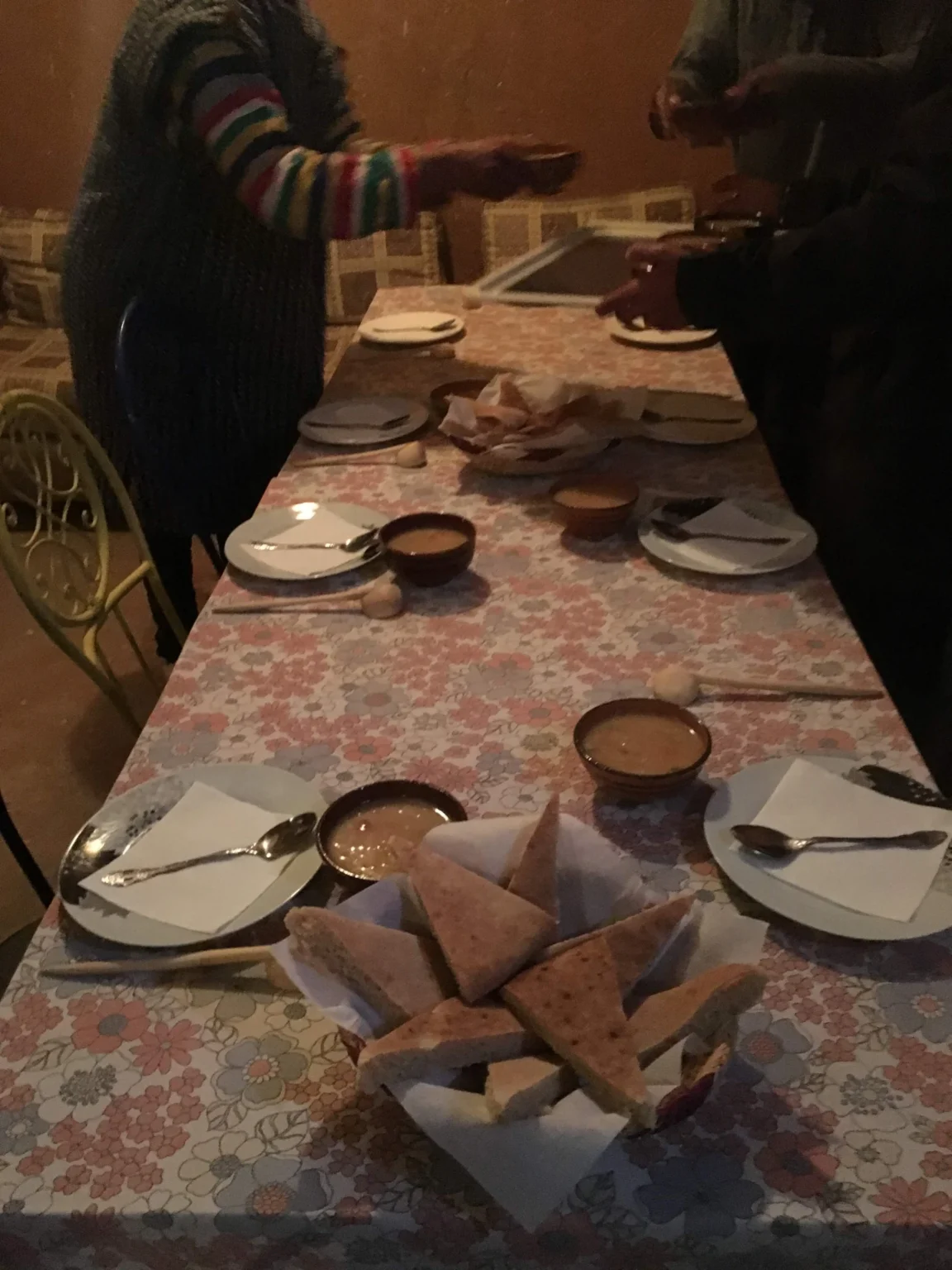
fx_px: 1063
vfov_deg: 61.7
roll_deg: +1.2
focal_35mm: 29
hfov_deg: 48.2
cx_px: 476
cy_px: 635
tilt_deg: -30.2
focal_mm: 4.15
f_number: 2.2
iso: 800
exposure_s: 1/17
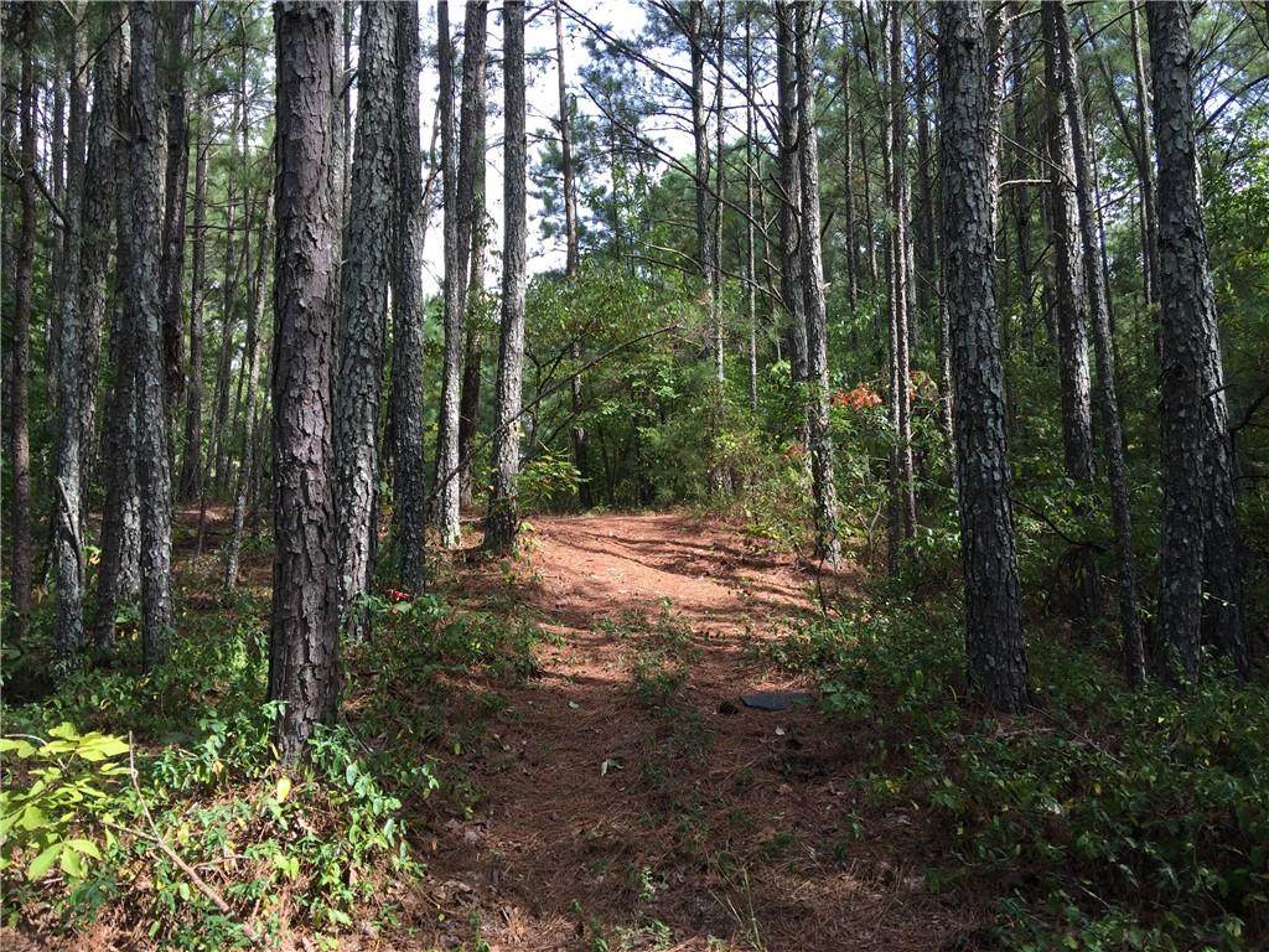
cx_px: 634
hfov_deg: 61.7
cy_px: 476
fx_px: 1063
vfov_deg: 48.2
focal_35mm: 29
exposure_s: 1/210
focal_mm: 4.15
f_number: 2.2
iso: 32
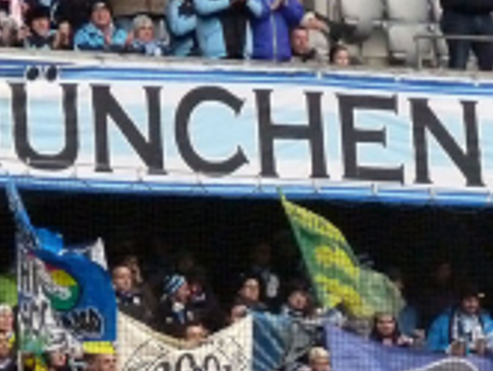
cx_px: 407
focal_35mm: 636
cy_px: 626
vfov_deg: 2.3
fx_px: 9071
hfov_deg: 3.1
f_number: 3.7
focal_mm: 31.2
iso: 800
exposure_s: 1/250
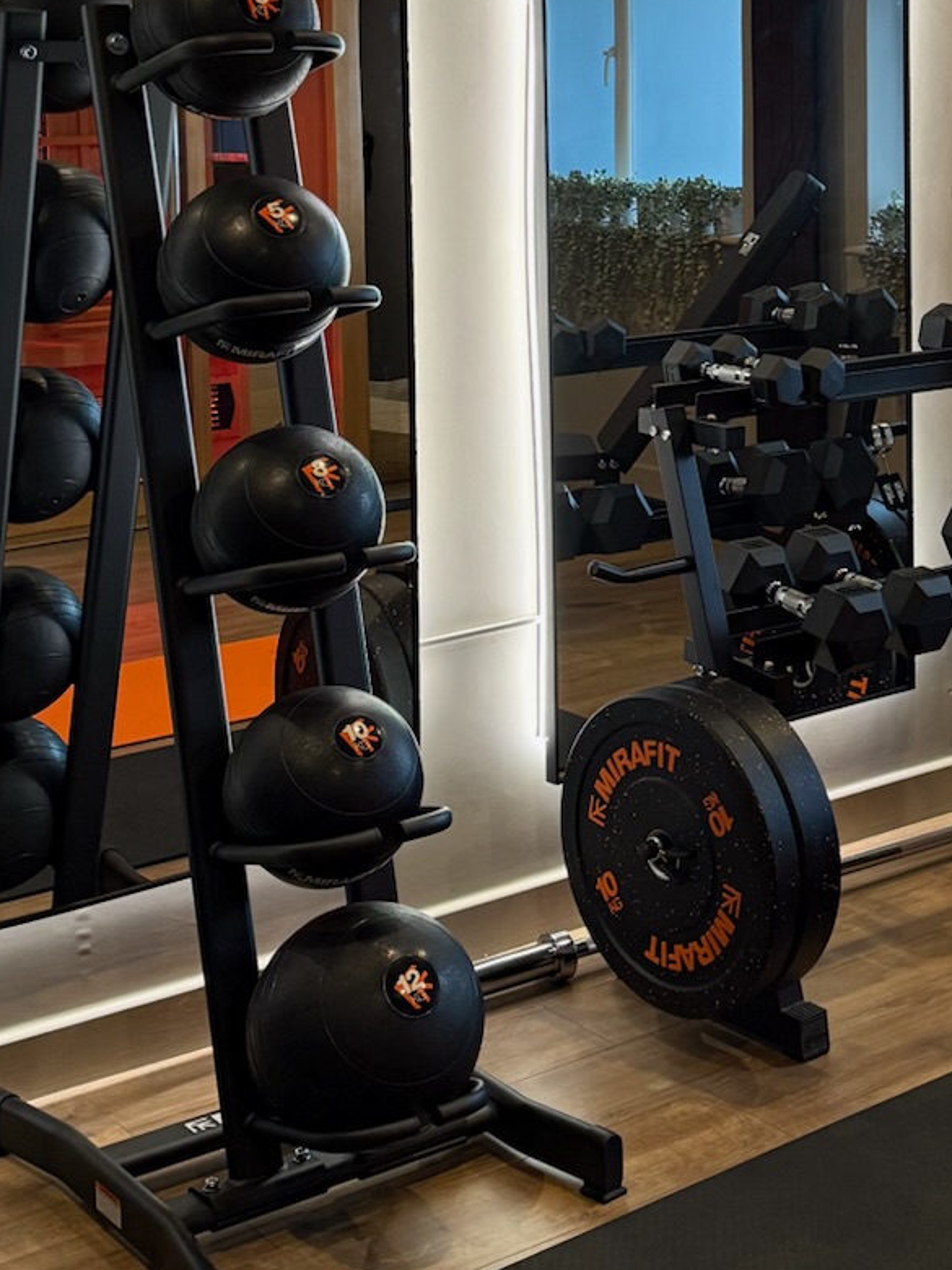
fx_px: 2310
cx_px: 791
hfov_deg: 22.9
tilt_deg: -3.6
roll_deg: -0.2
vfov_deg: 29.8
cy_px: 212
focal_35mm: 63
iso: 250
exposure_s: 1/59
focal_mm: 6.76
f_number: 1.78
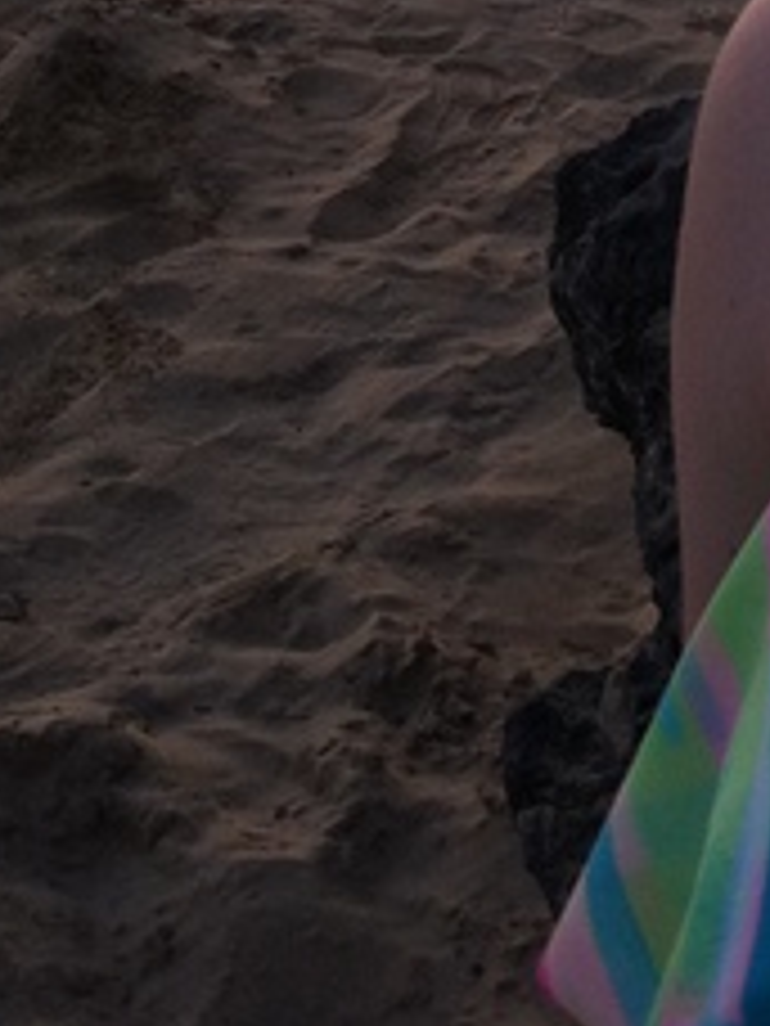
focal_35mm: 131
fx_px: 3885
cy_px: -781
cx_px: 624
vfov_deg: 13.6
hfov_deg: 11.3
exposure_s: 1/129
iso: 80
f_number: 2.8
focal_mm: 3.85
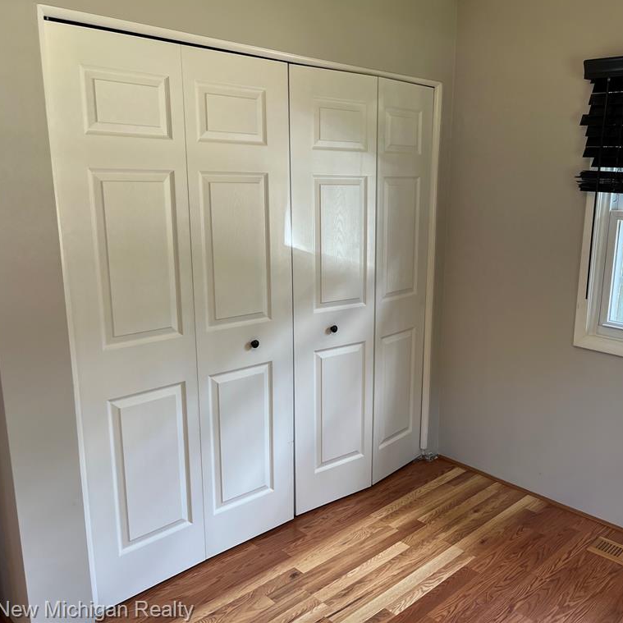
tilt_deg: -12.8
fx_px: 631
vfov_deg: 52.5
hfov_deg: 51.6
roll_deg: -1.5
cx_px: 412
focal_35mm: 31
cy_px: 309
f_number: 1.5
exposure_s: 1/120
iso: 80
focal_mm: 5.7
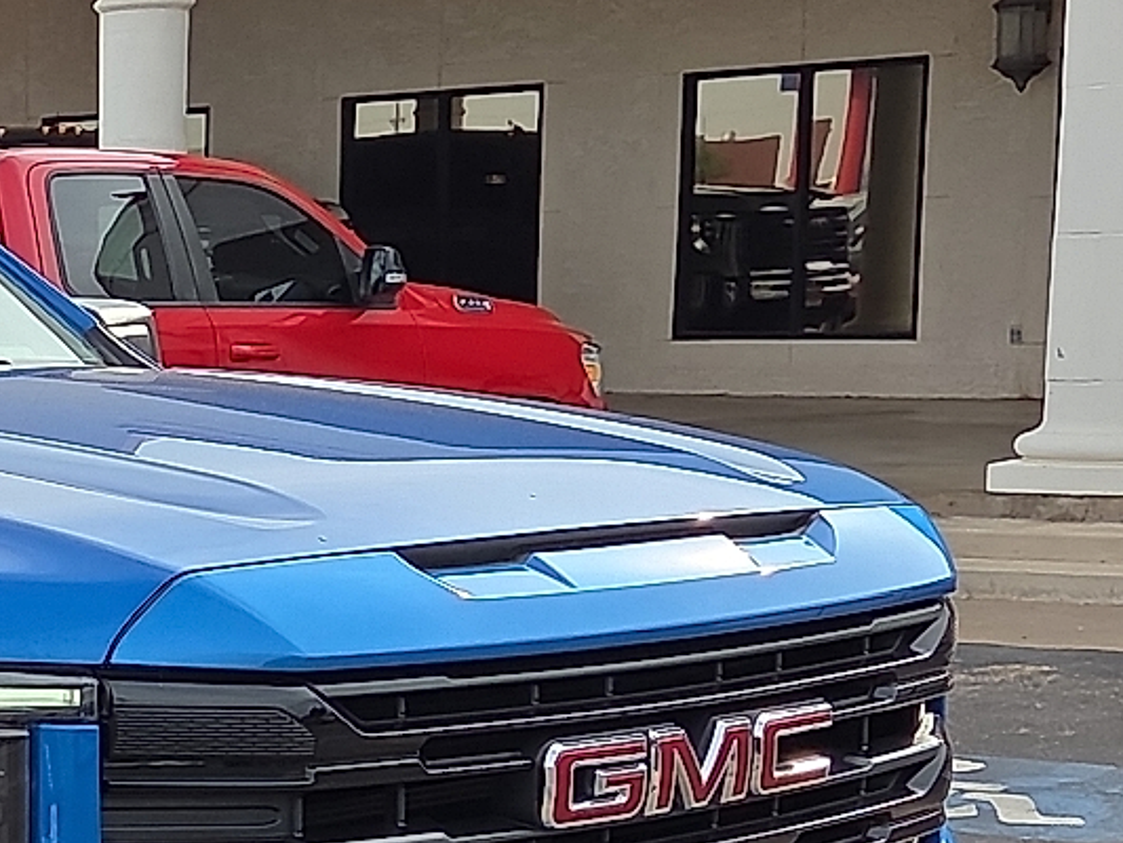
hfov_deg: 17.0
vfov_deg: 14.0
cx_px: -535
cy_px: 778
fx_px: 3407
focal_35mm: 105
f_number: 1.8
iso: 25
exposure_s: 1/1000
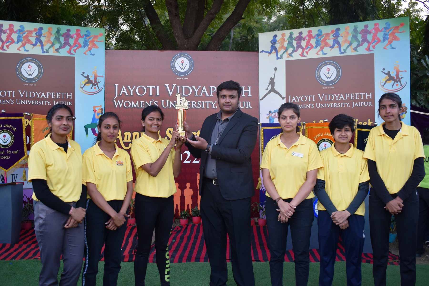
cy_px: 143
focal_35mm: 34
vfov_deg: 38.4
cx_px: 214
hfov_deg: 55.1
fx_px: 411
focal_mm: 23
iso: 400
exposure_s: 1/80
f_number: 4.5
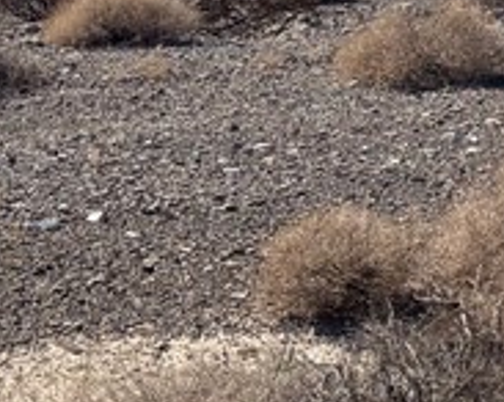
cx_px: 936
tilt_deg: -5.8
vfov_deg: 10.6
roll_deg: -0.6
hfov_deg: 12.3
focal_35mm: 142
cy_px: -132
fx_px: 2116
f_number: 1.6
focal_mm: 5.96
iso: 50
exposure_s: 1/6329
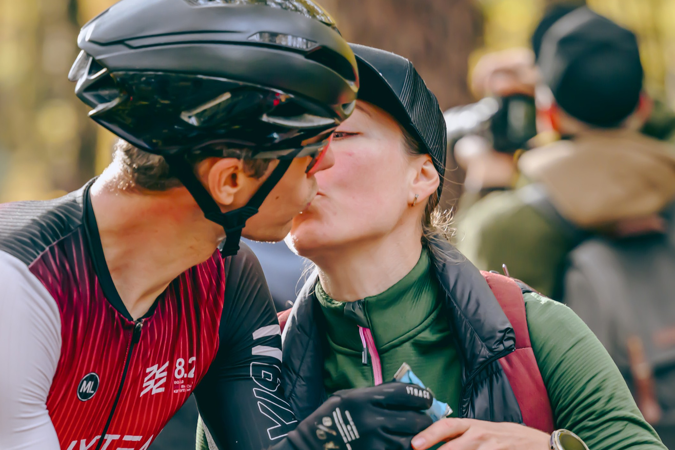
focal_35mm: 214
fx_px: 4012
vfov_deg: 6.4
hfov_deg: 9.6
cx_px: 312
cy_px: 343
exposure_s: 1/1000
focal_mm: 110
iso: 1250
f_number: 2.8
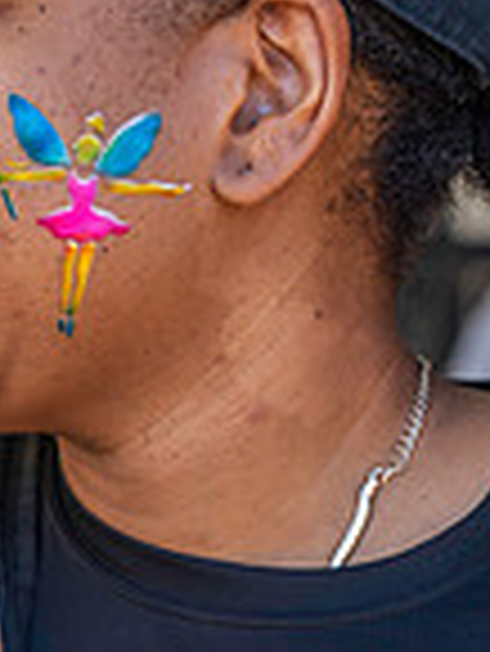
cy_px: 504
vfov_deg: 13.7
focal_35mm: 143
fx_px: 2695
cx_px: 207
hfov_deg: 10.4
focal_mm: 48
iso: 320
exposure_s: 1/200
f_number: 3.5
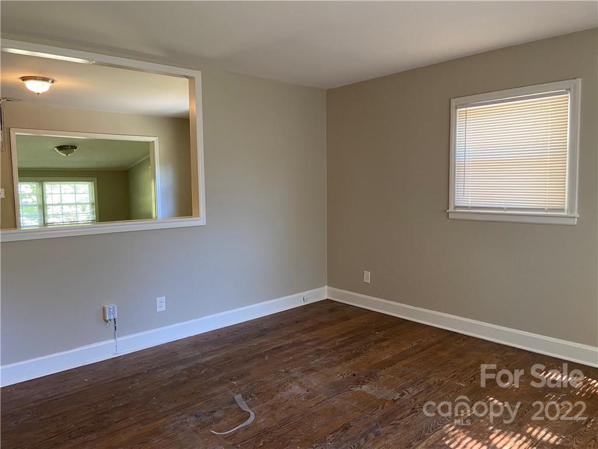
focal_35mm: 26
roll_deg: +0.8
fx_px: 449
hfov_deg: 67.3
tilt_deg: -4.5
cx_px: 299
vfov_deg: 53.1
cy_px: 224
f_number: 1.8
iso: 250
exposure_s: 1/60
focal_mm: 4.25
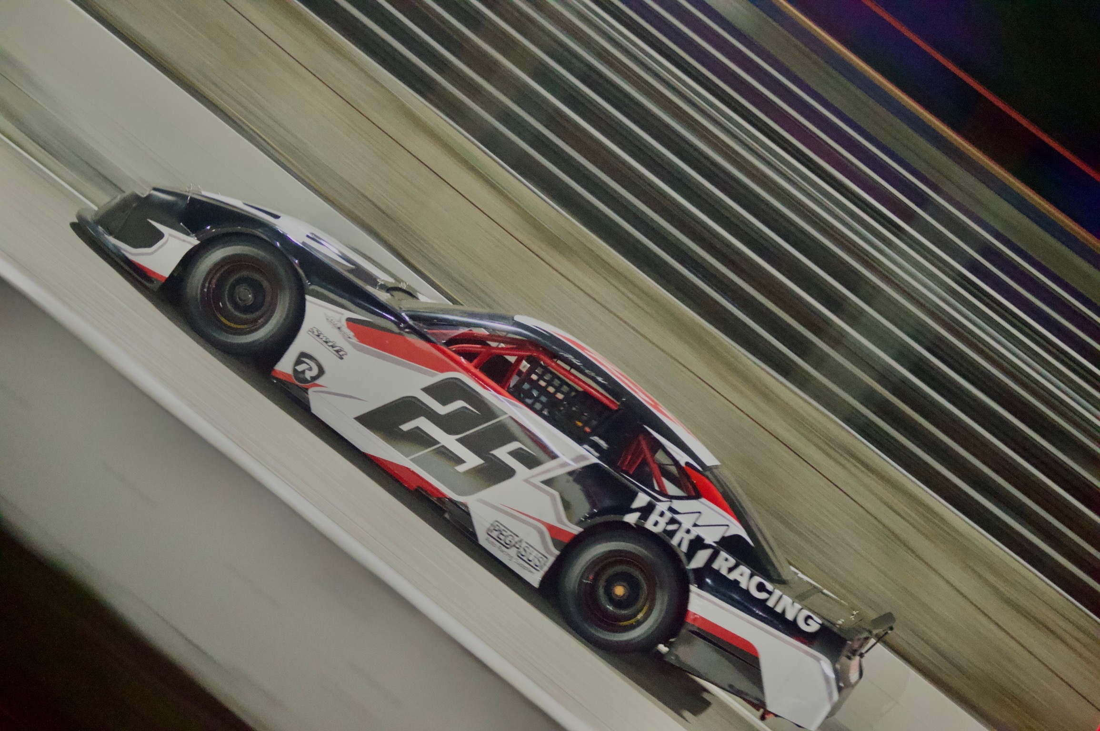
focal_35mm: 135
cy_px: 366
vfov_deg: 10.1
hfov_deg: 15.2
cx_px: 550
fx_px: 4121
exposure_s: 1/80
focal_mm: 90
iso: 3200
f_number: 4.5
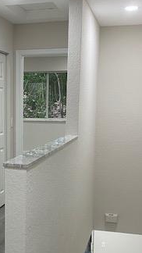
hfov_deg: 21.1
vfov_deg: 36.8
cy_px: 169
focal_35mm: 56
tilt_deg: -9.1
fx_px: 375
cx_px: 20
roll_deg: -0.1
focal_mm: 4.25
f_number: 1.8
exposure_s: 1/60
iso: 100
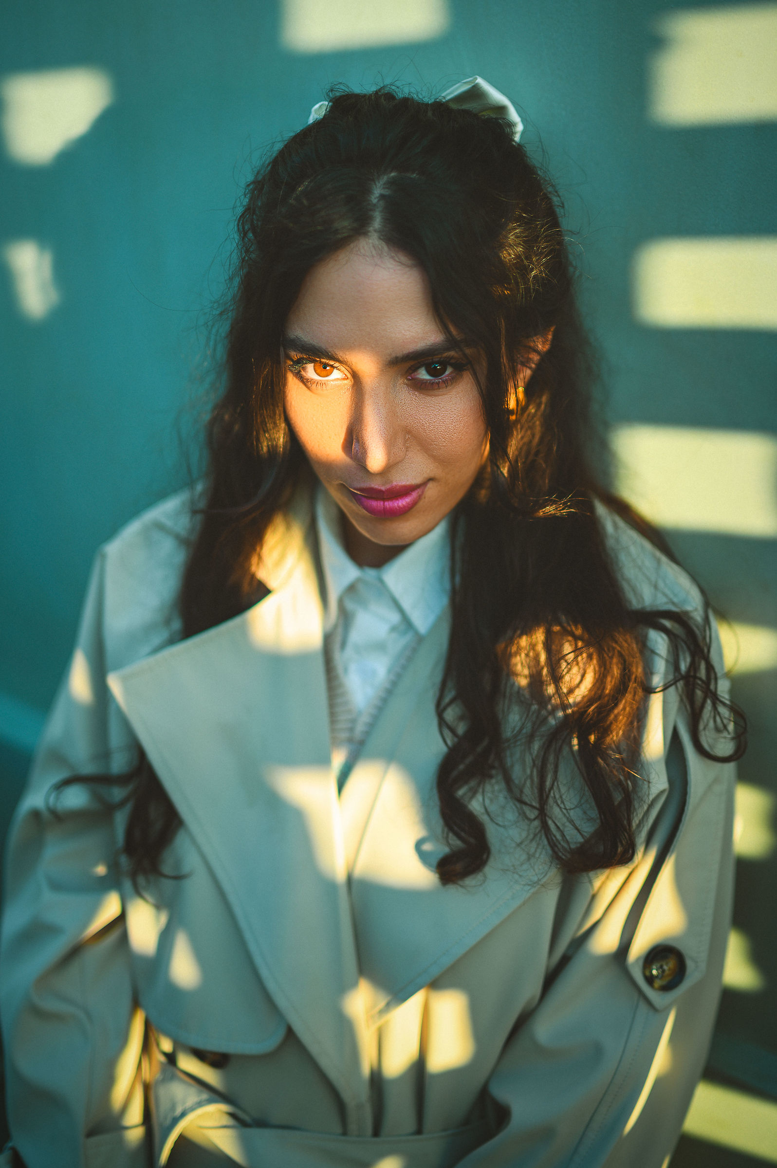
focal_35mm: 50
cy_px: 584
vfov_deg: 39.6
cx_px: 388
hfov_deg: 26.9
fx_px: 1621
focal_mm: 50
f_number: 1.4
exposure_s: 1/800
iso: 50
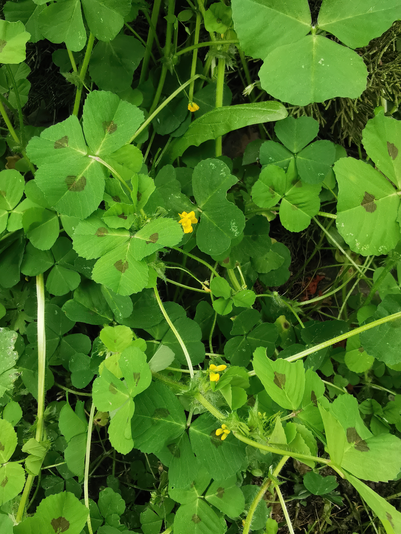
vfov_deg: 65.3
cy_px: 267
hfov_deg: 51.4
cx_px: 200
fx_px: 417
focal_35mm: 27
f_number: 2.2
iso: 64
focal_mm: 2.26
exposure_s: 1/100
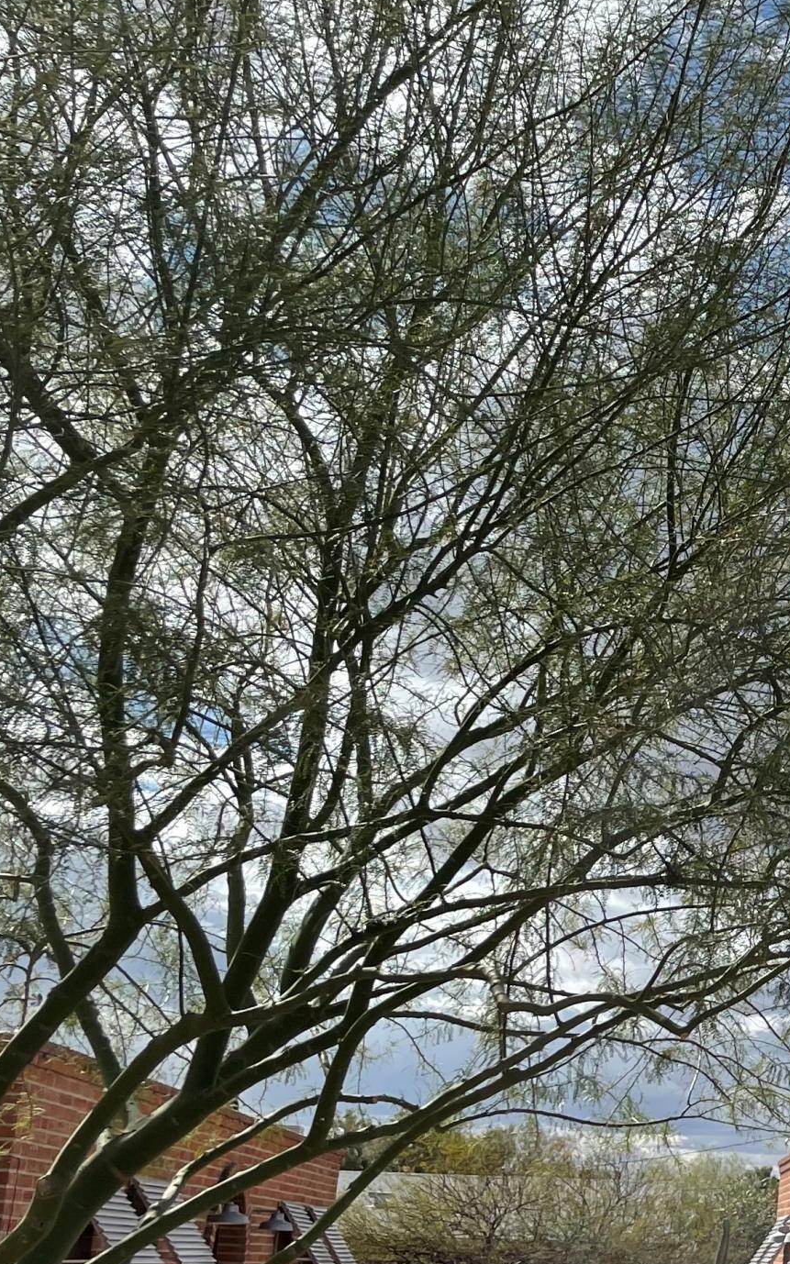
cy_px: 849
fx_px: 2067
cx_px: 1225
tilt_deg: +13.4
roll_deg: -1.4
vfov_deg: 33.7
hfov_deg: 18.8
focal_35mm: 60
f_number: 1.6
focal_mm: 4.2
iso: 32
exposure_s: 1/5814
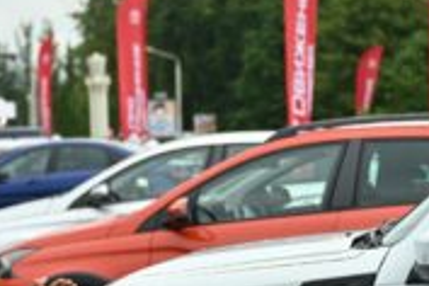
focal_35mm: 141
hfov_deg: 14.5
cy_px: 264
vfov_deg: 9.7
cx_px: 165
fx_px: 1680
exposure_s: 1/5000
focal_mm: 49
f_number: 2.8
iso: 320
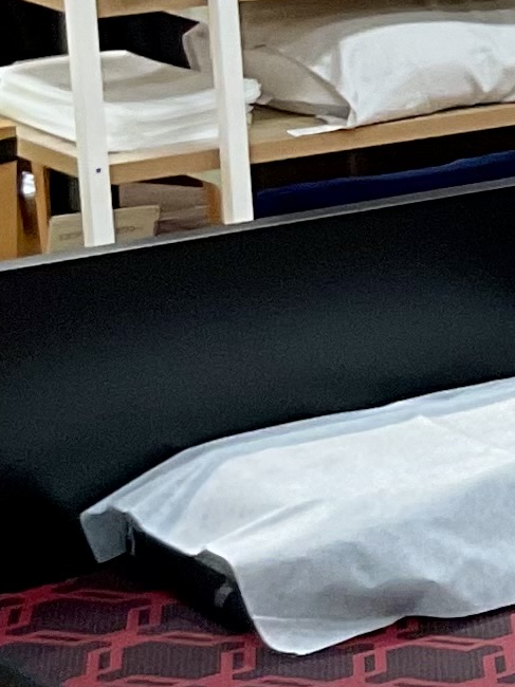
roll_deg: +0.2
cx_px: 1489
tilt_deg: -12.9
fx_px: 3573
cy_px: 243
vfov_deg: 11.0
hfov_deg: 7.4
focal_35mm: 180
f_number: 1.8
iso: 64
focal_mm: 3
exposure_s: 1/100
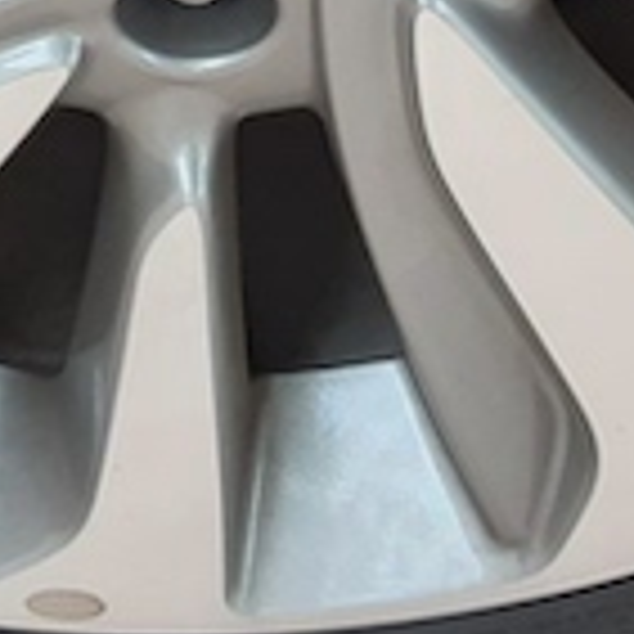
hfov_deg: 12.9
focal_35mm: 135
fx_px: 2797
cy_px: -427
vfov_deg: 12.1
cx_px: 243
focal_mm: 2.91
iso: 40
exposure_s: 1/120
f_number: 1.9
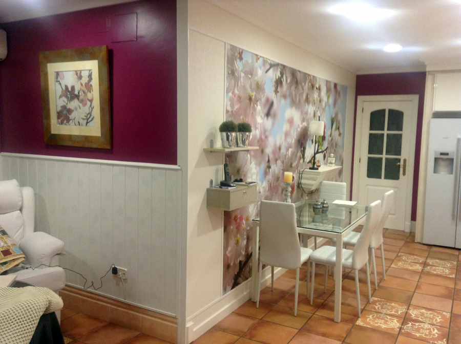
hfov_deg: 55.4
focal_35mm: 33
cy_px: 172
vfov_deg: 42.8
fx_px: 439
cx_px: 230
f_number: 2.4
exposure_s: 1/24
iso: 80
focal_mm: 3.3
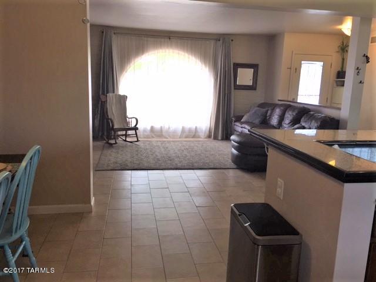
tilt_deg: -11.3
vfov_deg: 48.2
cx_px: 188
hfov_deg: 61.7
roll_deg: -2.9
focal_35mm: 29
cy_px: 141
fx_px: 315
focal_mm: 4.15
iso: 32
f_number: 2.2
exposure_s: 1/60
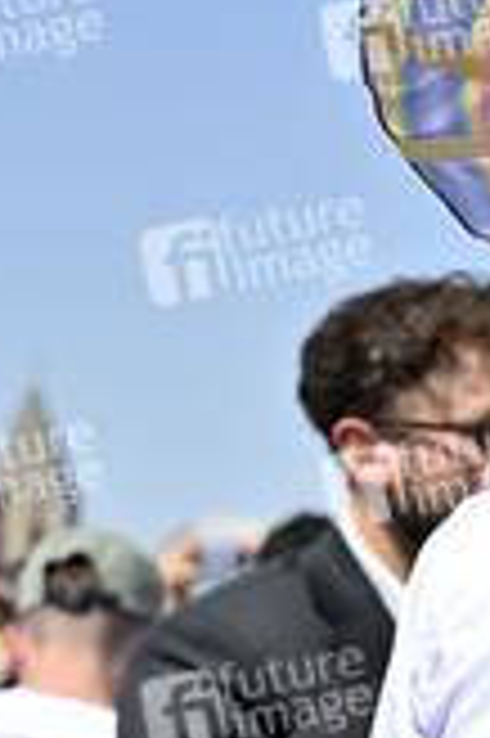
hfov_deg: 10.0
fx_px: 2700
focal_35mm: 132
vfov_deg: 15.5
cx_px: 766
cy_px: 364
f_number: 4
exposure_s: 1/1000
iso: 64
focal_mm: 48
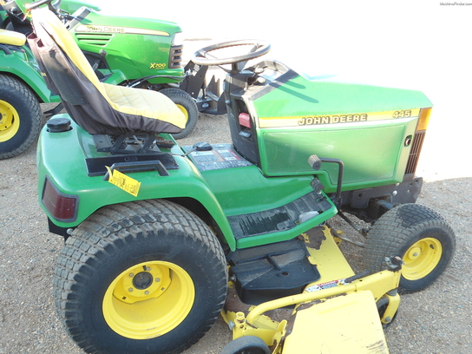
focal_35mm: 37
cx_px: 236
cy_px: 177
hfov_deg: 50.1
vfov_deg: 38.7
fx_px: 505
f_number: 3.2
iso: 80
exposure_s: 1/60
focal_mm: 6.7
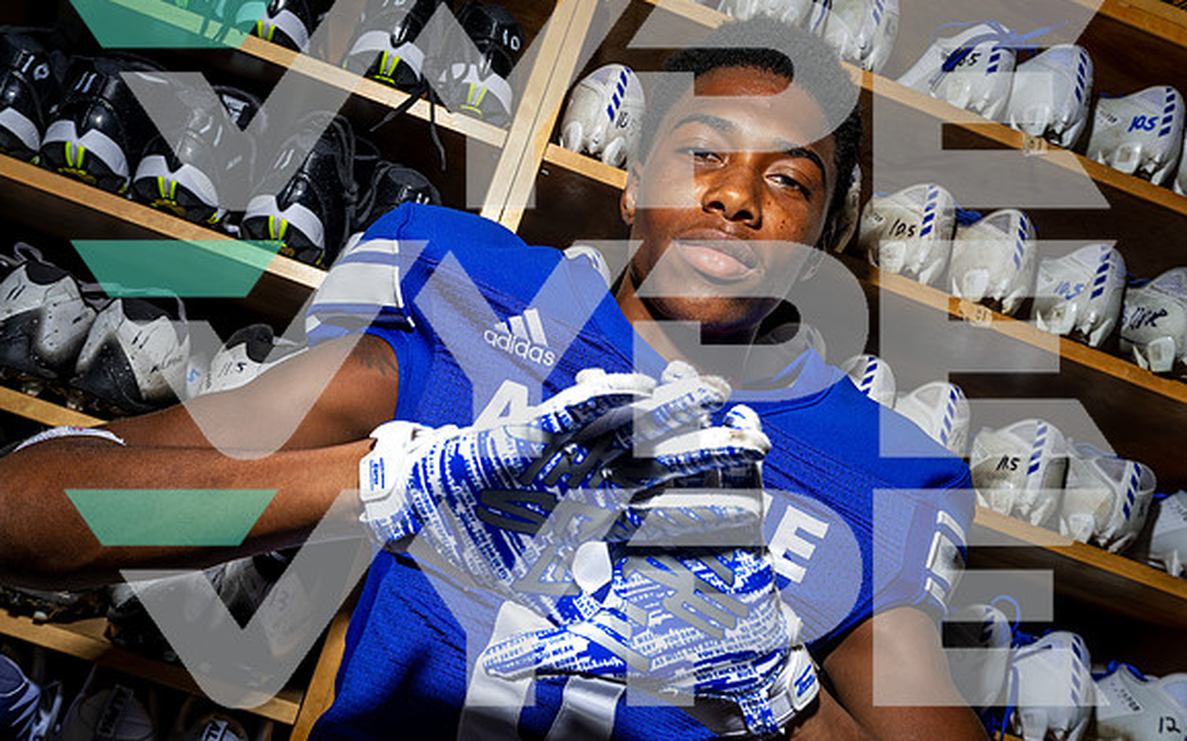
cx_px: 594
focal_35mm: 44
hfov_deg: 45.3
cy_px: 350
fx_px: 1423
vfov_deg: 29.2
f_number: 8
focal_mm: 43
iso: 100
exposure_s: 1/125
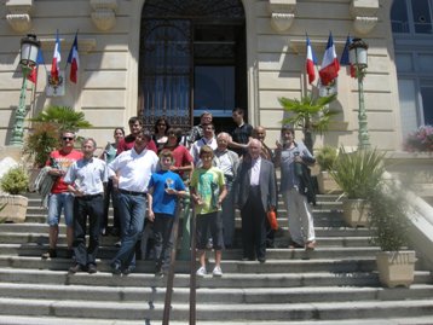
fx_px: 438
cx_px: 216
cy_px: 162
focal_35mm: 35
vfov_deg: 40.7
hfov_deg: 52.6
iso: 64
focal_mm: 7.5
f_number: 6.1
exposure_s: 1/225
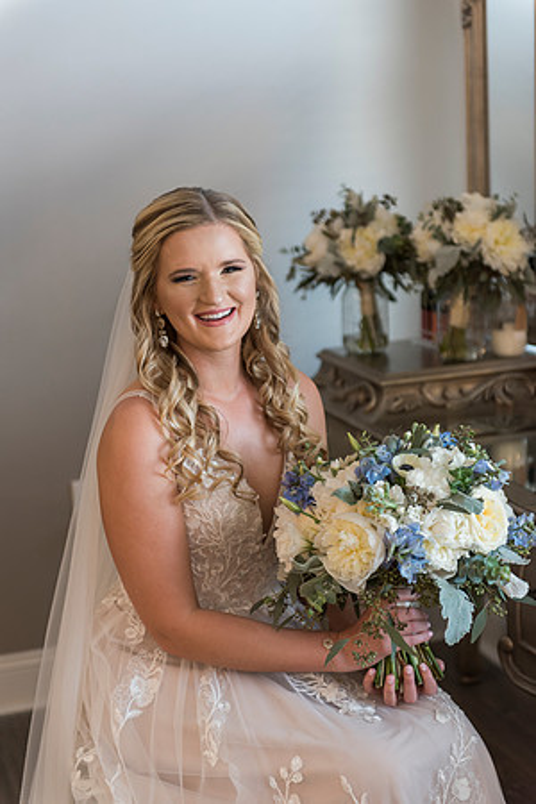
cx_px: 268
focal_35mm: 70
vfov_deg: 28.8
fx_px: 1563
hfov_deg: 19.5
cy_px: 402
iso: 1000
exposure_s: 1/125
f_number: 2.8
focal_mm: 70
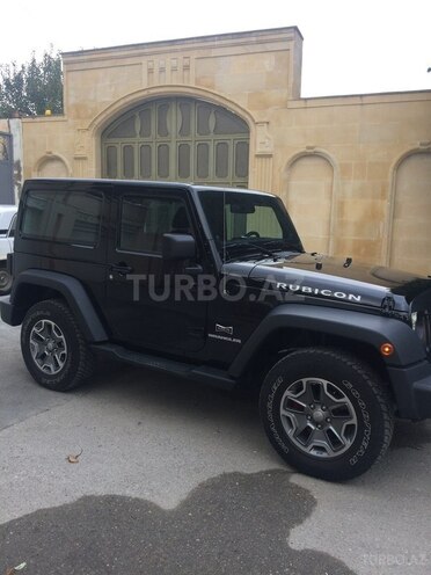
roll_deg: -1.1
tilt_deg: -9.8
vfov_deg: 61.7
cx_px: 216
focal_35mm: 29
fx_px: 481
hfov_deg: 48.2
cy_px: 288
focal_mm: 4.15
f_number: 2.2
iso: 50
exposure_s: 1/100
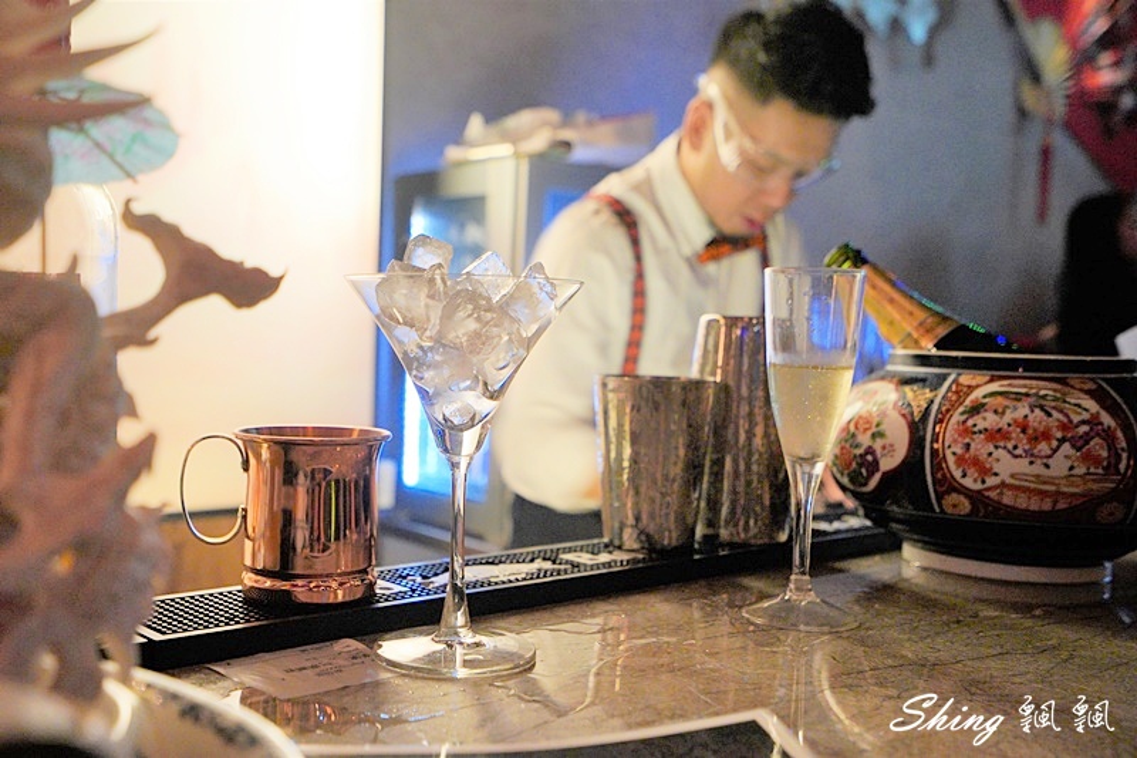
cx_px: 568
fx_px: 1105
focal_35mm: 35
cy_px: 379
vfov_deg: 37.8
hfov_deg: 54.4
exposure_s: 1/40
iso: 2000
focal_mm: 35
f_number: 4
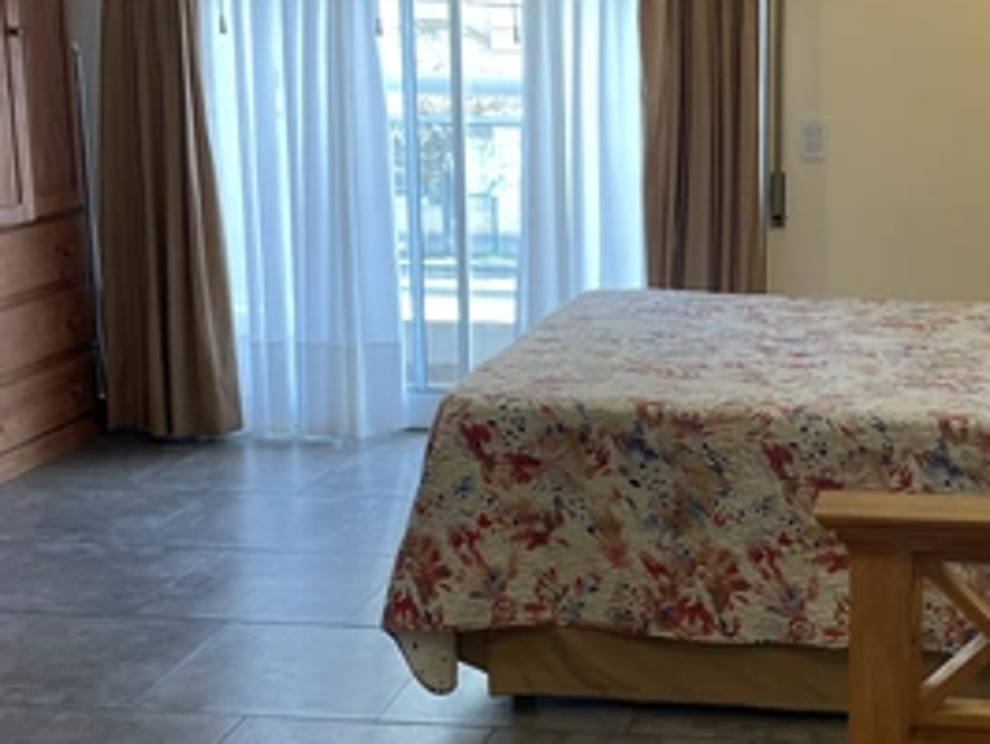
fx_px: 1231
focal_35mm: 43
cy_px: 350
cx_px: 729
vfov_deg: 33.6
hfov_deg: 42.6
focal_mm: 4.2
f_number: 1.6
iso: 100
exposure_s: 1/121
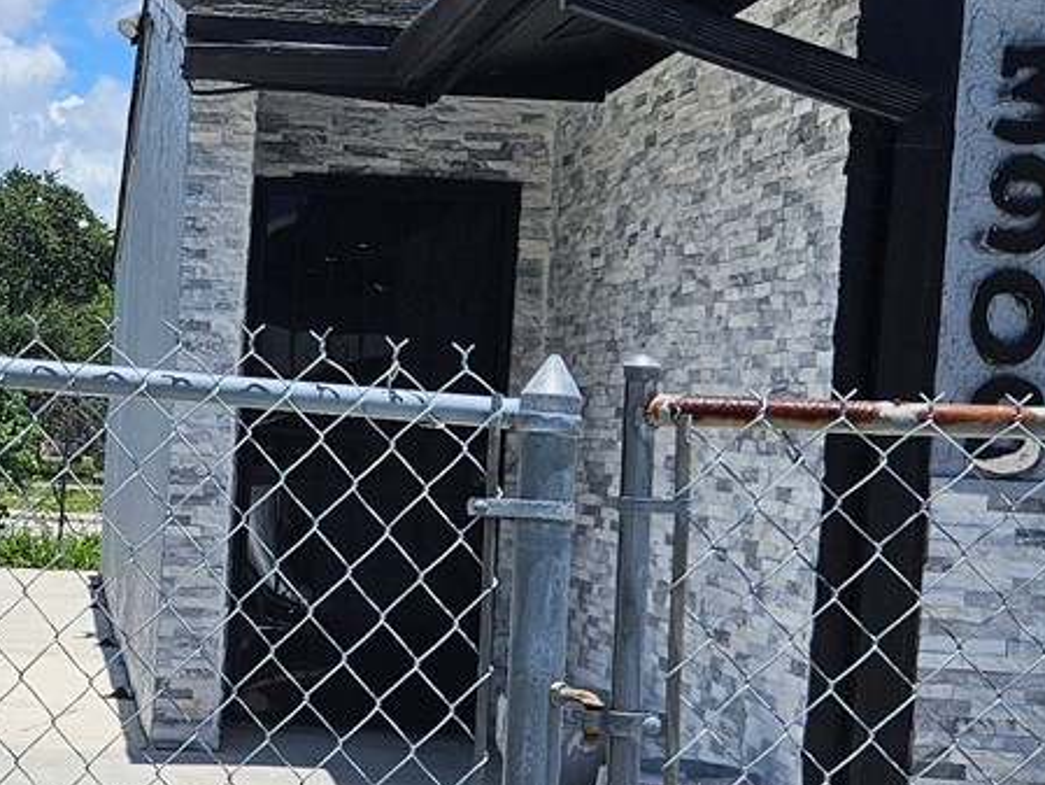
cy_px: 522
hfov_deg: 22.6
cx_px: -84
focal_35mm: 82
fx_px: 2476
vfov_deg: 18.0
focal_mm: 5.4
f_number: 1.8
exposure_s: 1/3246
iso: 25
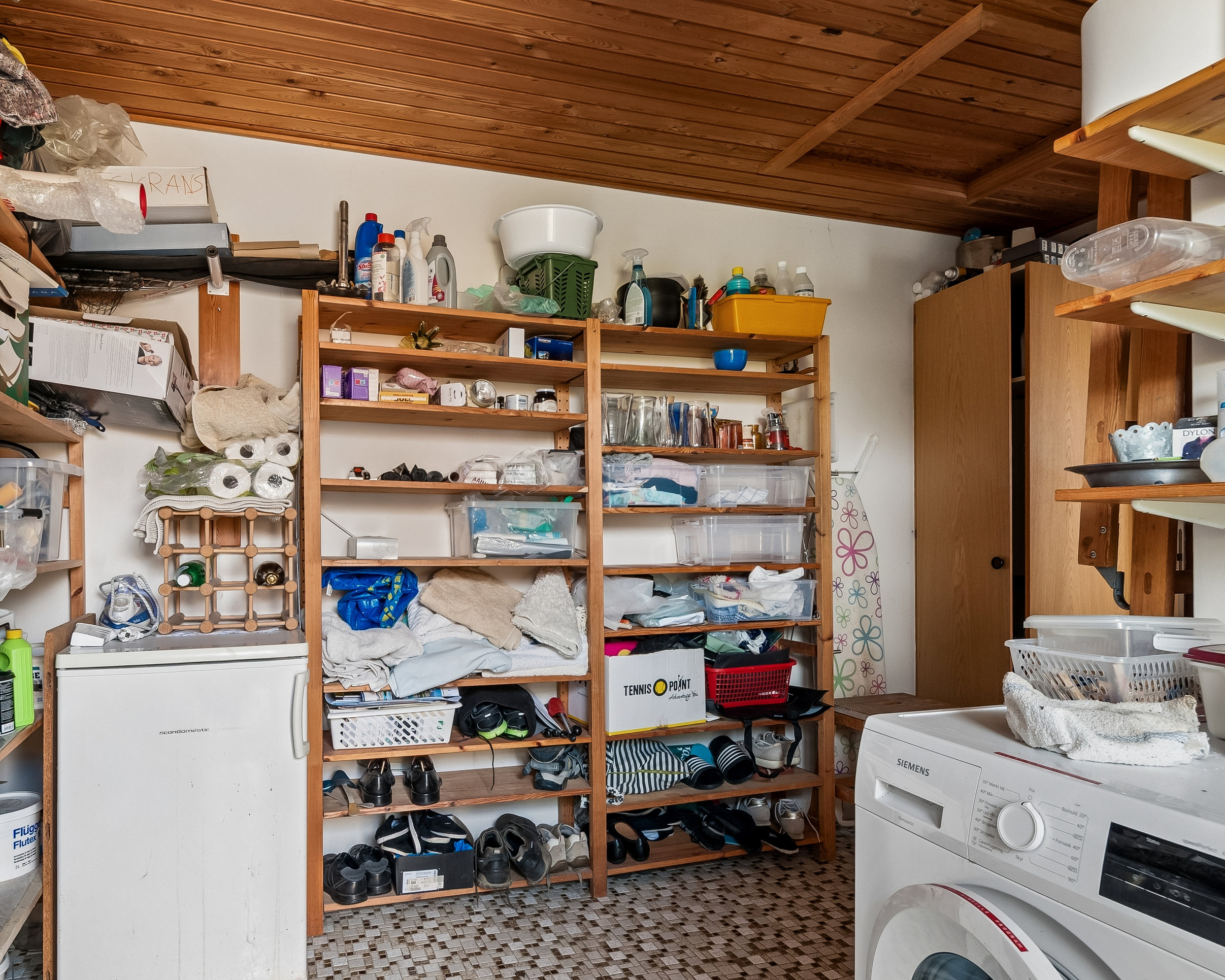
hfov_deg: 77.0
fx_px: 761
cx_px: 511
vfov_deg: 65.5
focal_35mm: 21
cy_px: 505
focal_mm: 12
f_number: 10
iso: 200
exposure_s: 1/6
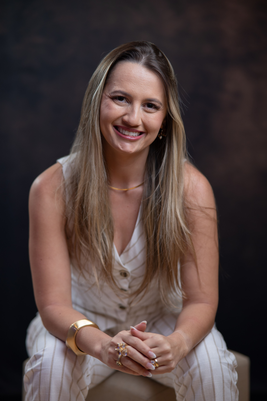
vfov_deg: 23.9
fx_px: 946
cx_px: 134
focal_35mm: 85
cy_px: 200
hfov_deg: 16.1
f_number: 1.8
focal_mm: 85
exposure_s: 1/160
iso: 250
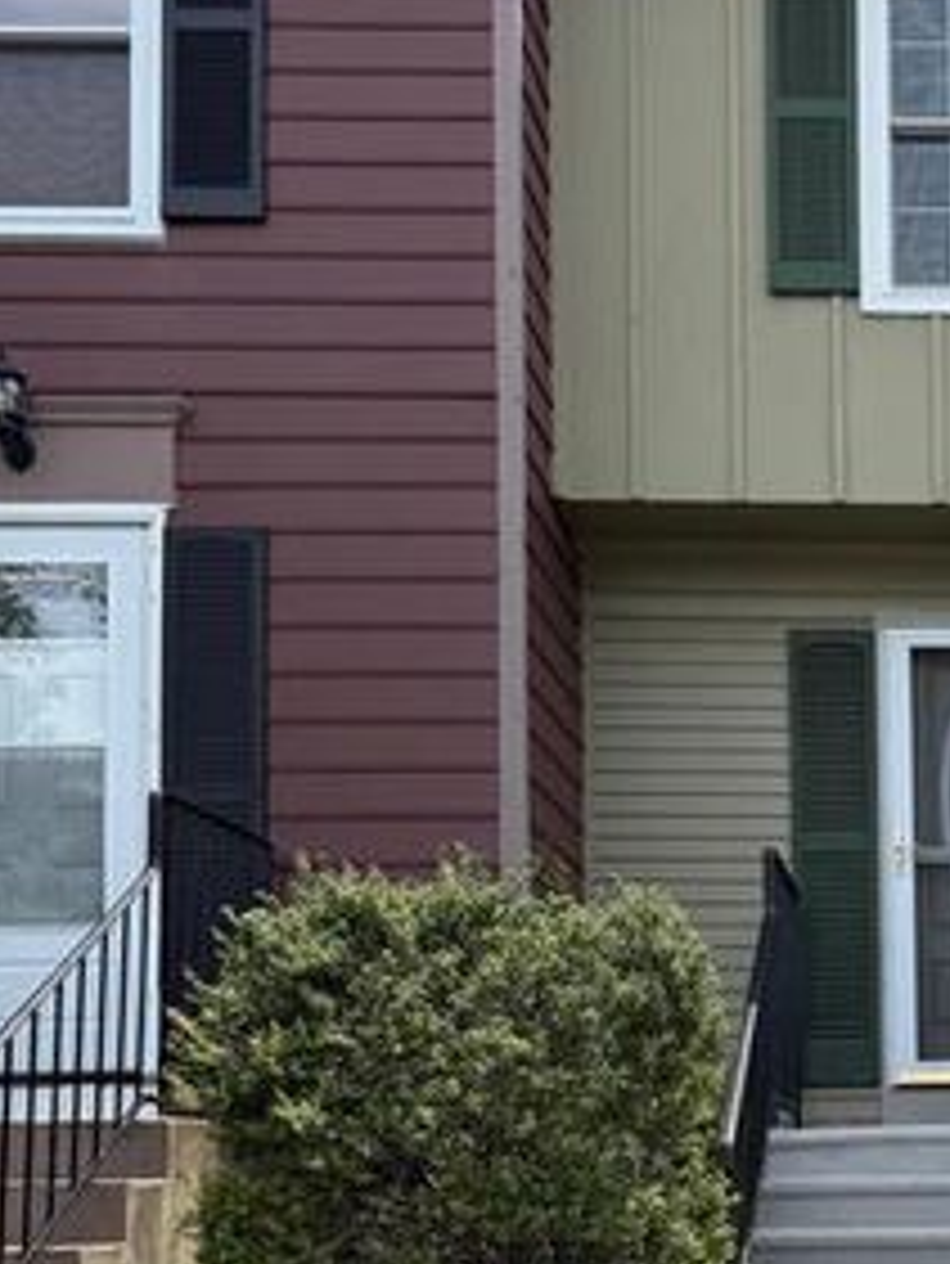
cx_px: 1108
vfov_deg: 32.5
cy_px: 1077
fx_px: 2084
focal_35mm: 57
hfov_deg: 23.7
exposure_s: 1/3145
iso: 100
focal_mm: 6.76
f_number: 1.78
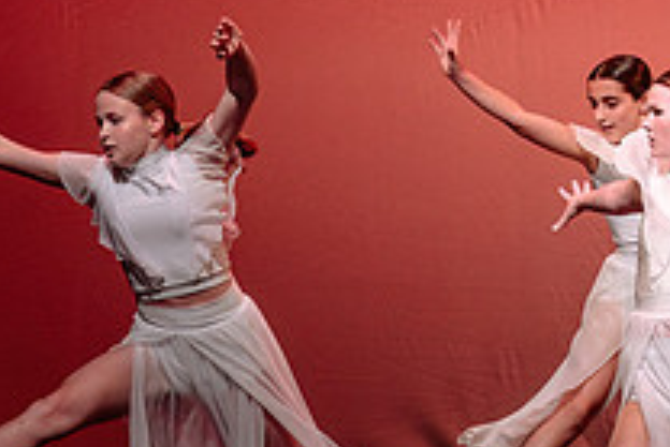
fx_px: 6853
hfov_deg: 5.6
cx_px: 817
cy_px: 291
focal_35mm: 368
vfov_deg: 3.7
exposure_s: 1/640
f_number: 2.8
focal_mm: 112
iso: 1000
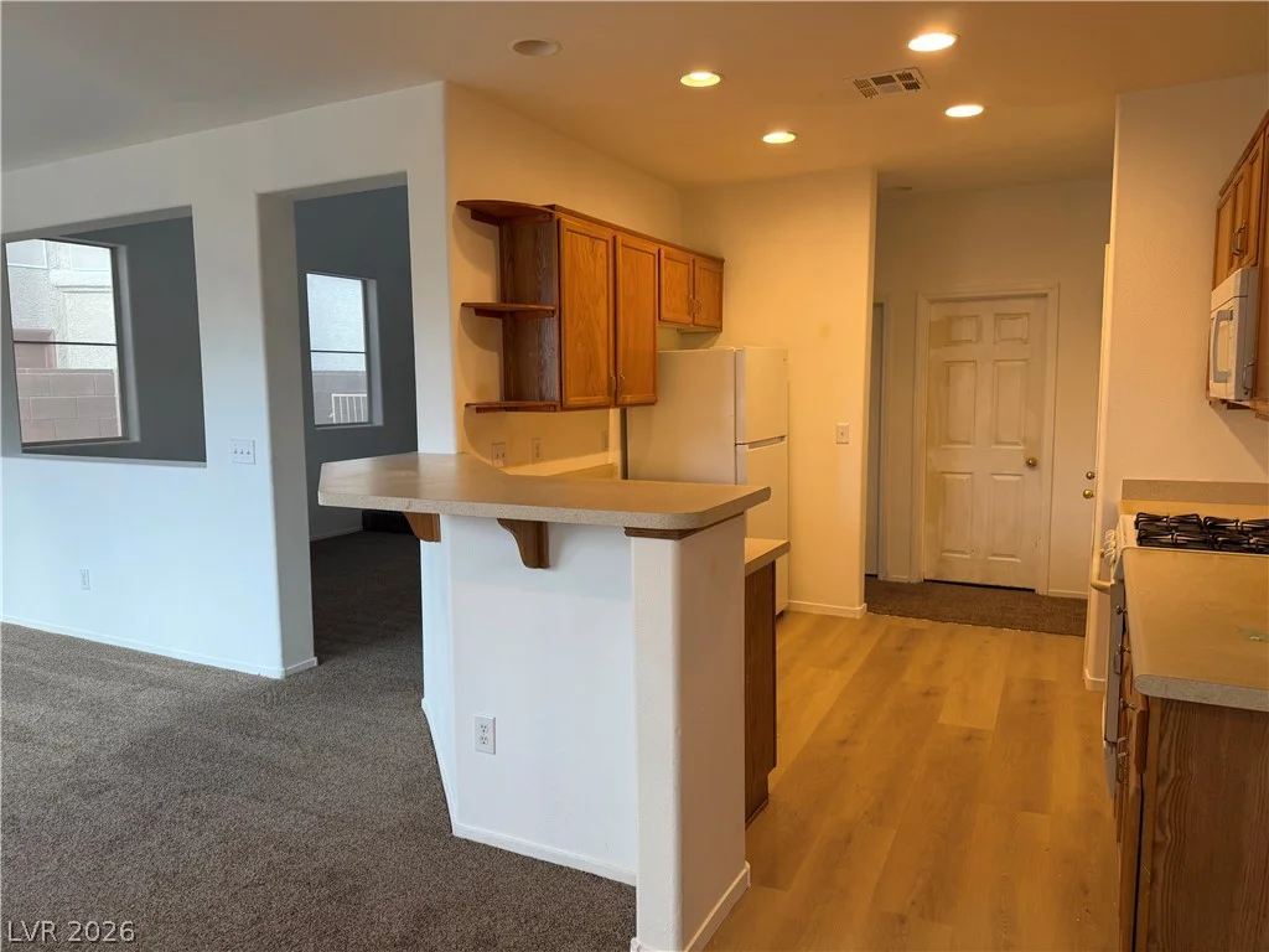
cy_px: 476
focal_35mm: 24
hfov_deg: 71.6
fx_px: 880
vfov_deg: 56.8
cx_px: 634
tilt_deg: -6.4
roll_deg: +0.8
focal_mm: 6.76
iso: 100
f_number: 1.78
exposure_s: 1/60
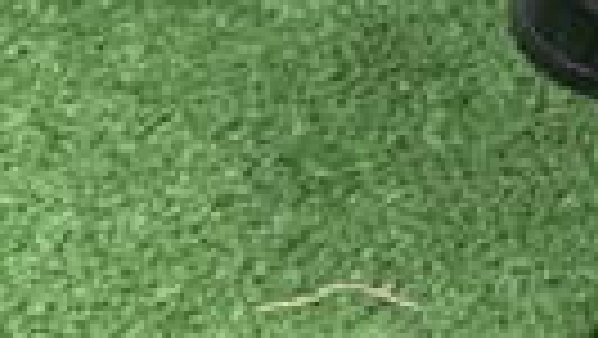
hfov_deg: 14.9
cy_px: -225
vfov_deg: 9.3
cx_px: 1075
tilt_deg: -45.4
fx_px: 1999
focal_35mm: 126
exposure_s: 1/237
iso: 80
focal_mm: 6.76
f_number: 1.78
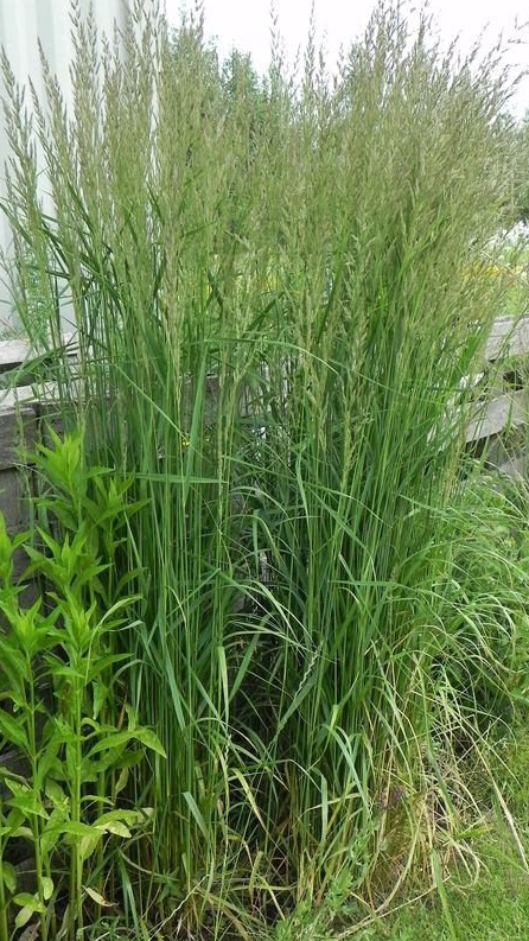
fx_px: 1122
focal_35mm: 45
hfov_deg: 26.5
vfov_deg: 45.5
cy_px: 471
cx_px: 311
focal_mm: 7.3
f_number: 3.5
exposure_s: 1/400
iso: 160
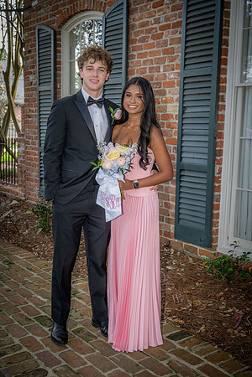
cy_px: 188
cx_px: 126
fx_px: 441
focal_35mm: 42
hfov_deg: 31.9
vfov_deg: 46.4
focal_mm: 42
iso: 1600
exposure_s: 1/125
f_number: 6.3
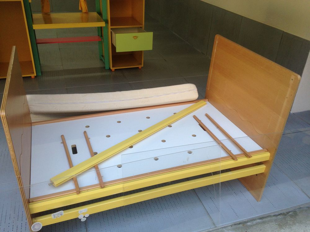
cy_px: 116
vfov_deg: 42.9
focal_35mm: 33
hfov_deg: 55.4
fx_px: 296
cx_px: 155
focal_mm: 4.12
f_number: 2.4
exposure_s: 1/60
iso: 64
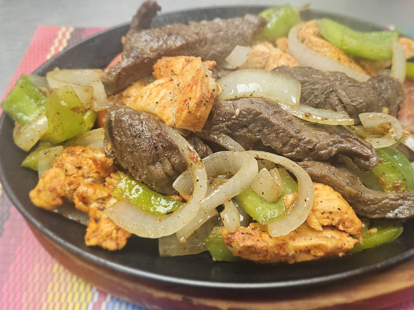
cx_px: 253
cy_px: 137
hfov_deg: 59.4
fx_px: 359
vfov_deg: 46.7
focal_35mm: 30
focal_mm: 6.3
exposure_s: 1/60
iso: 160
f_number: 1.7
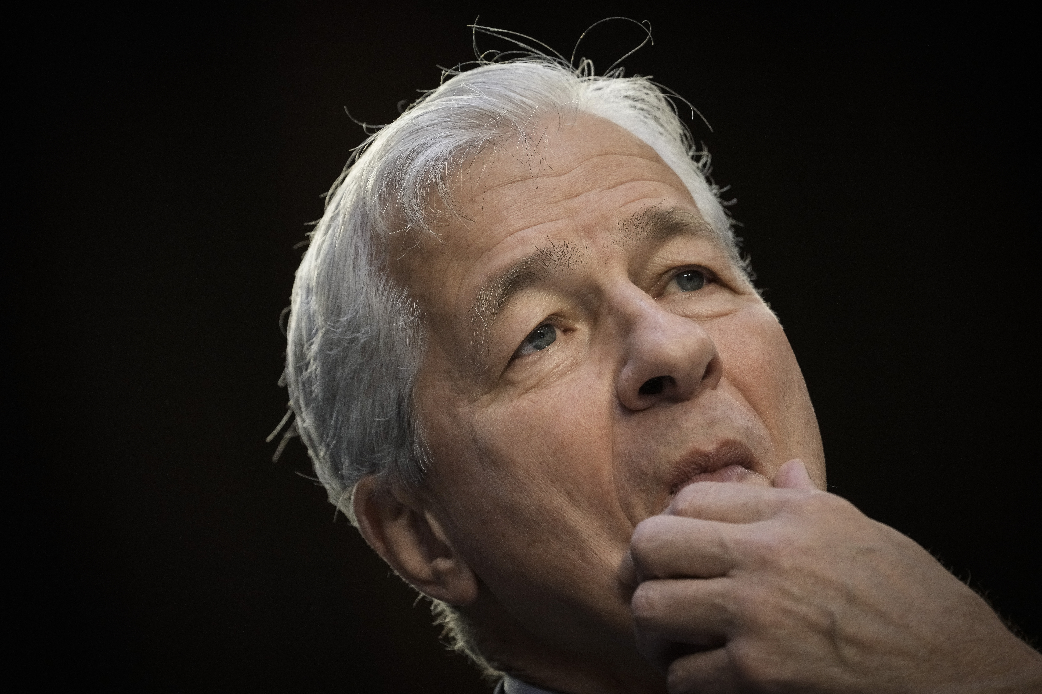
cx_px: 521
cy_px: 347
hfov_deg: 5.2
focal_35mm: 400
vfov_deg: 3.4
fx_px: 11577
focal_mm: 400
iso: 4000
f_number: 5.6
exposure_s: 1/250
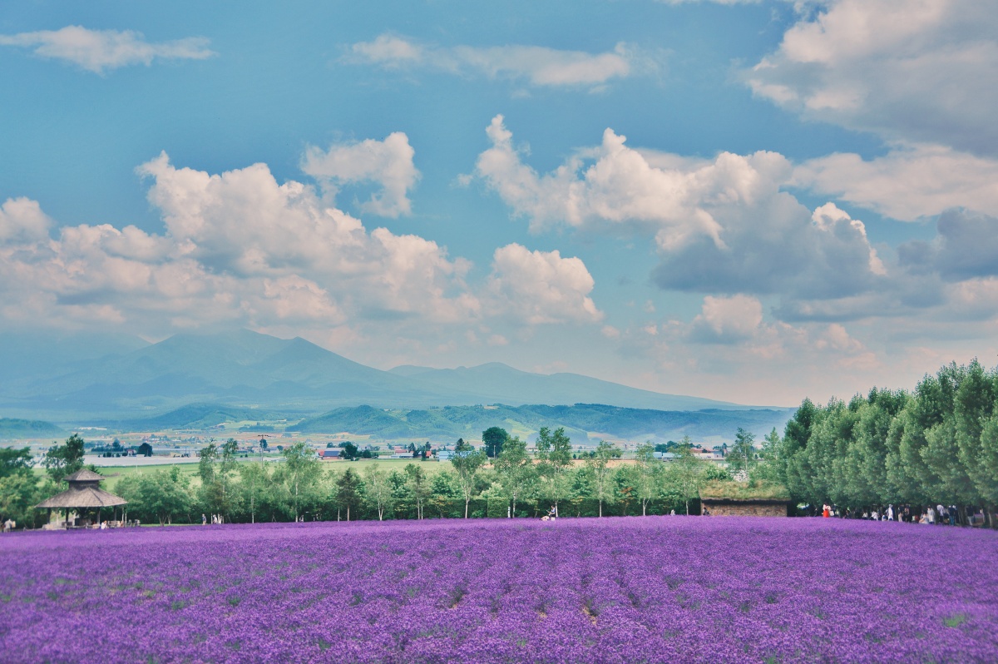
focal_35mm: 42
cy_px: 332
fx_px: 1163
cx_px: 499
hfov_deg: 46.4
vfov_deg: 31.8
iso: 100
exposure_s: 1/2000
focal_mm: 28
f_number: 4
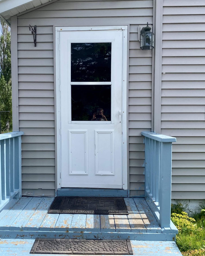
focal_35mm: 34
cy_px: 129
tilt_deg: -0.9
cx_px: 87
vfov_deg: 52.8
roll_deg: +0.2
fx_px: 258
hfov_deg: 43.2
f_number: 1.8
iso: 32
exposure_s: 1/1927
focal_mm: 4.25
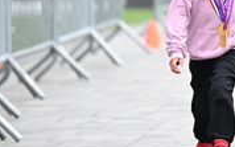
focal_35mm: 629
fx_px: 4026
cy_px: -33
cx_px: 233
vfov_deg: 2.1
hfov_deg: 3.3
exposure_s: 1/1600
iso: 640
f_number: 2.8
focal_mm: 200
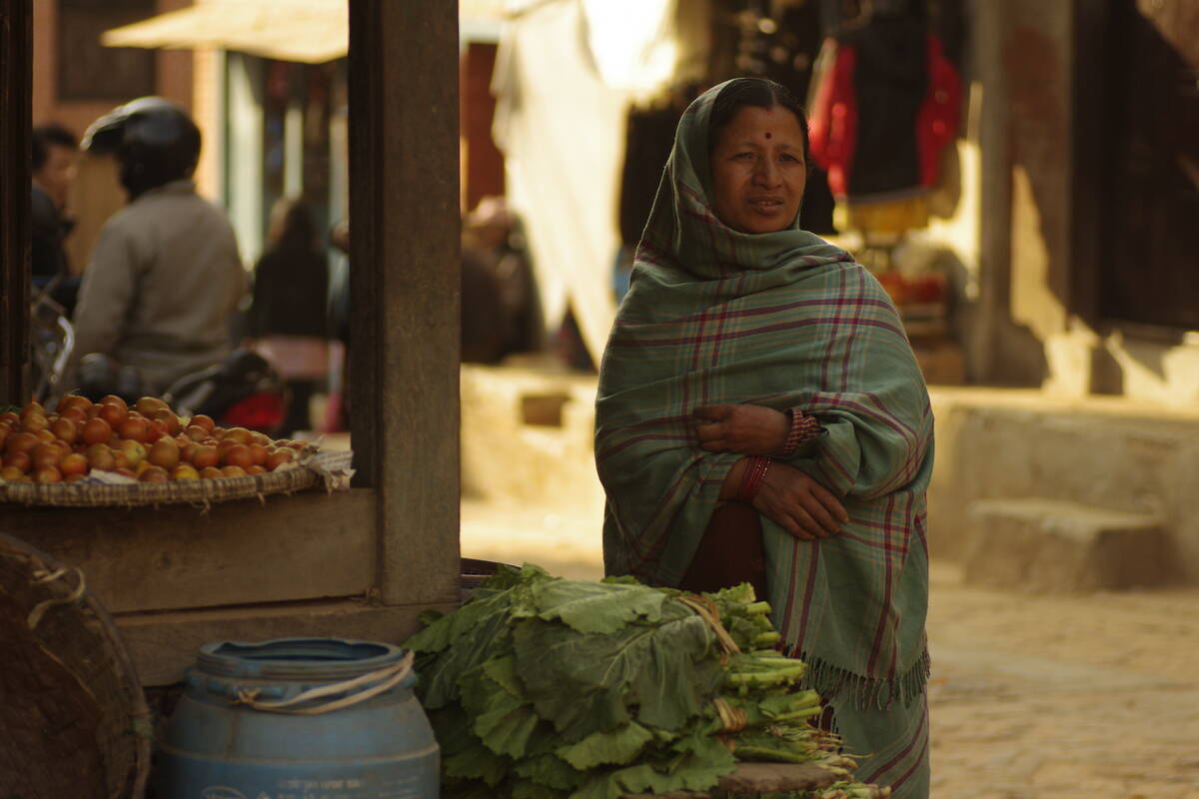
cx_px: 600
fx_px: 4496
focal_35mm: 135
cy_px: 400
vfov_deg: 10.2
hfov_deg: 15.2
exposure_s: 1/400
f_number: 2.8
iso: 200
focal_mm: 90
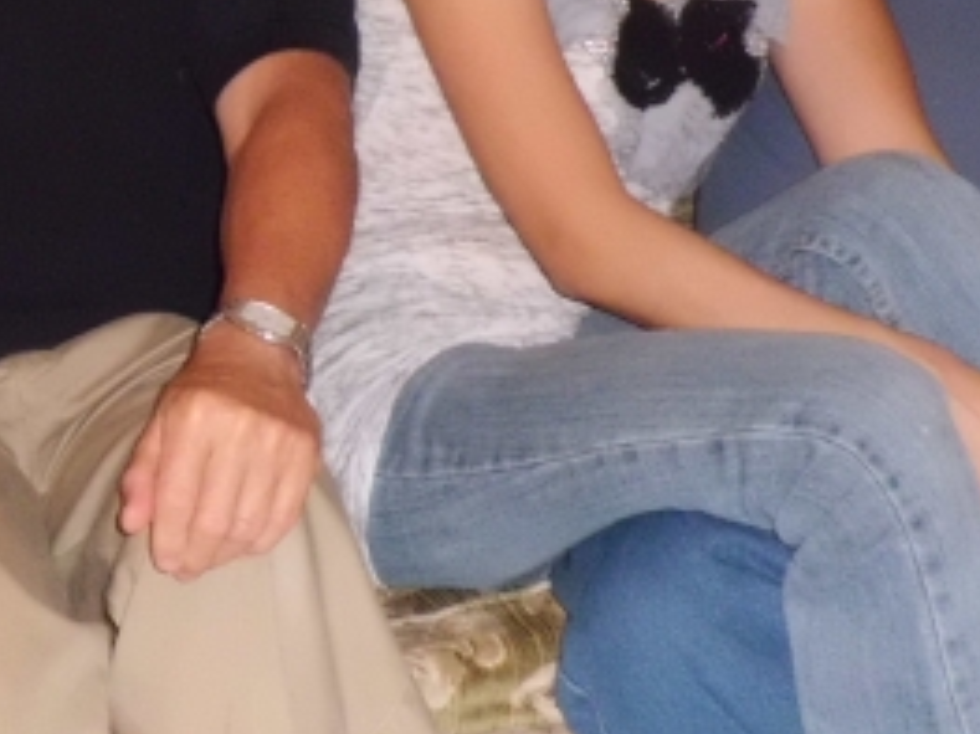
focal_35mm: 143
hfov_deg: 13.6
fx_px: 4047
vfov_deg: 10.3
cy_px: 7
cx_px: 7
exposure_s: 1/60
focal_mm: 8.3
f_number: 3.4
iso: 400
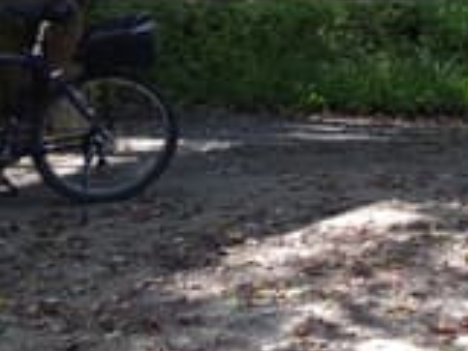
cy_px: 6
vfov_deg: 16.7
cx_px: 532
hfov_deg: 21.2
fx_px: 1177
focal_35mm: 87
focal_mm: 4.28
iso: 64
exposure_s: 1/120
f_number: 2.4
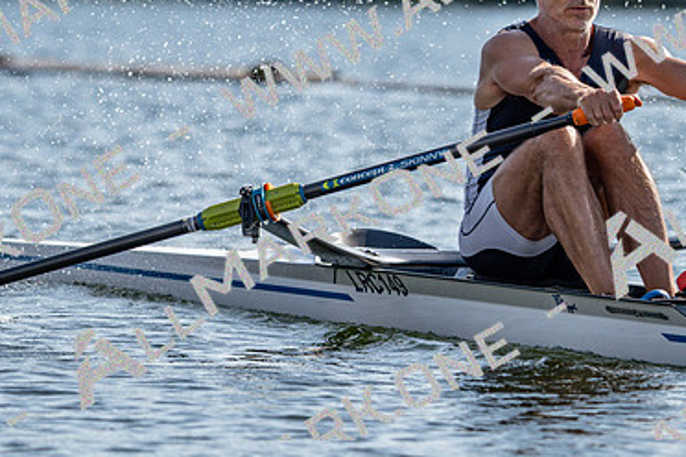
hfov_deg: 4.7
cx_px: 448
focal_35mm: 437
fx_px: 8327
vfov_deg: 3.1
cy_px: 124
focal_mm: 280
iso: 200
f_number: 5.6
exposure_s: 1/1600
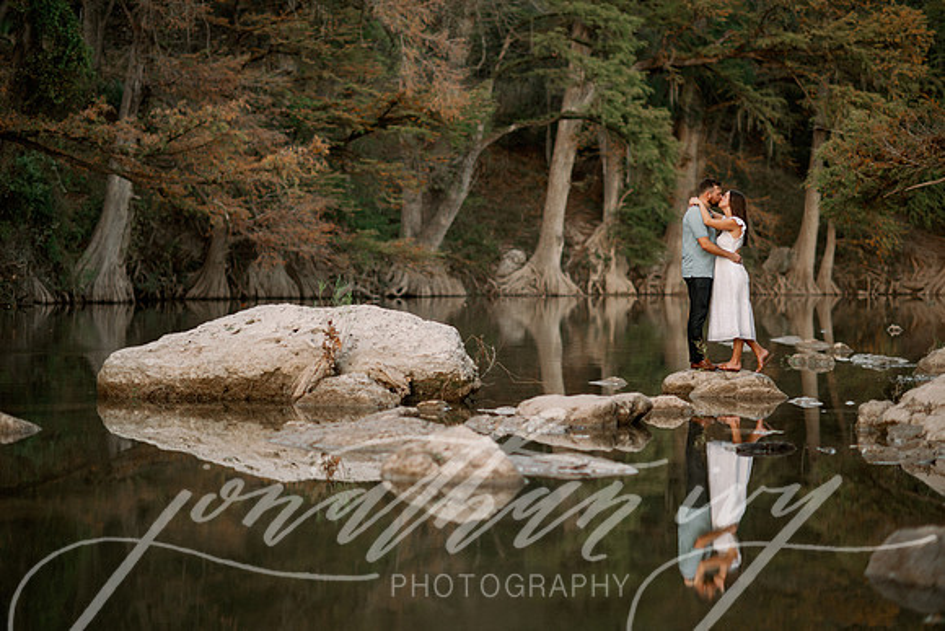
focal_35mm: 85
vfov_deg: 16.1
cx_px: 472
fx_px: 2232
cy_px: 316
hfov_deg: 23.9
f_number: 2
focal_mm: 85
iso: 125
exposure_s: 1/160
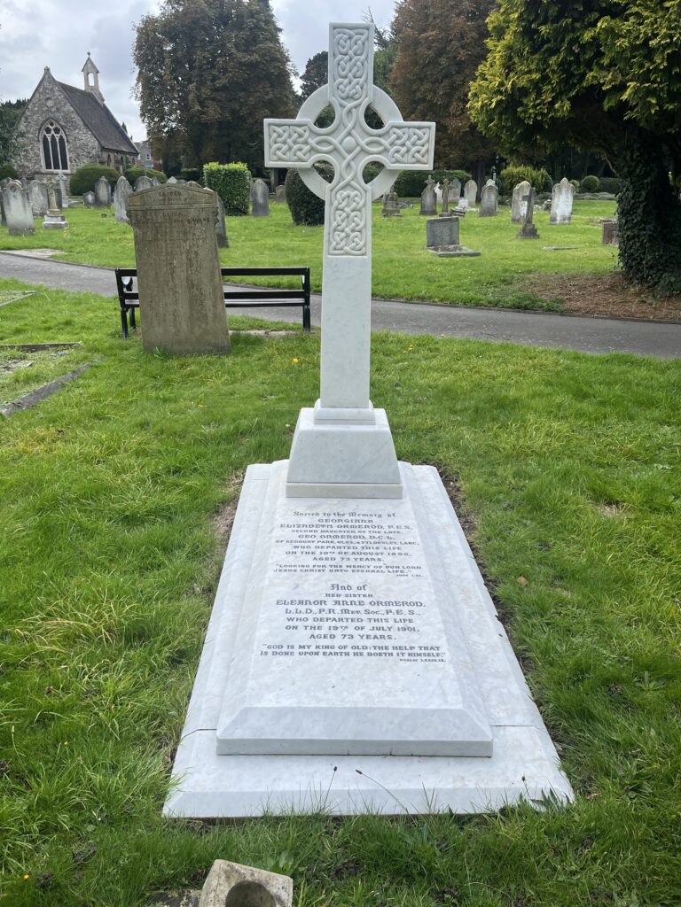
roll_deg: -0.7
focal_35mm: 26
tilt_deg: -21.5
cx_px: 340
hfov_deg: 53.1
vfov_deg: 67.3
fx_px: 682
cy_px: 454
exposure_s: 1/1151
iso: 50
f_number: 1.6
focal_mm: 5.1
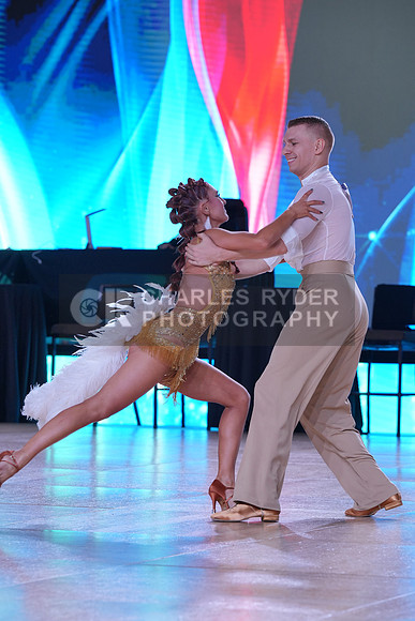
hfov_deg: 8.8
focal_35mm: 156
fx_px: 2696
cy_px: 310
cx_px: 208
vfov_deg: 13.2
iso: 1250
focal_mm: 156
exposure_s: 1/400
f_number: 5.6
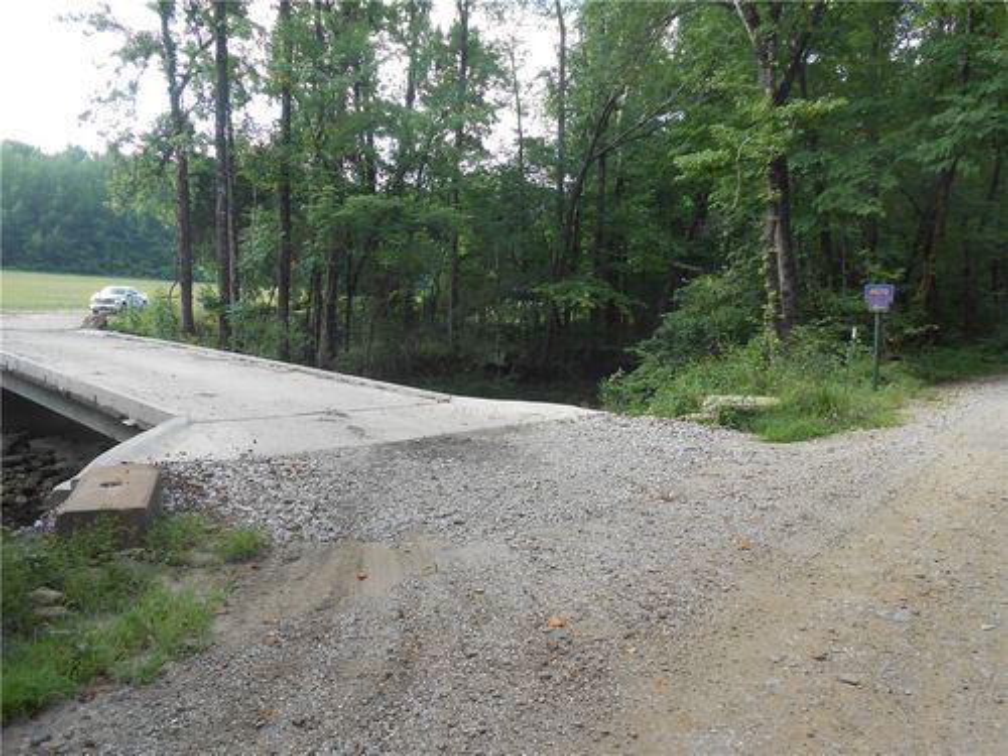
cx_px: 504
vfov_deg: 53.1
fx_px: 757
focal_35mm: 26
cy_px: 378
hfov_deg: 67.3
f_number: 3.5
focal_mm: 4.6
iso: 80
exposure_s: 1/100
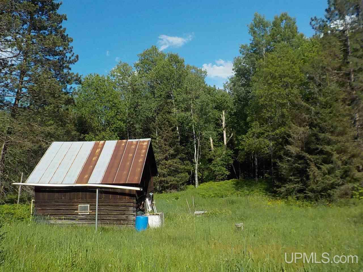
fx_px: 315
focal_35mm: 30
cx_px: 182
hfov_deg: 60.0
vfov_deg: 46.8
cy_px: 136
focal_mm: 4.1
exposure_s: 1/1250
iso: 125
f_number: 3.3
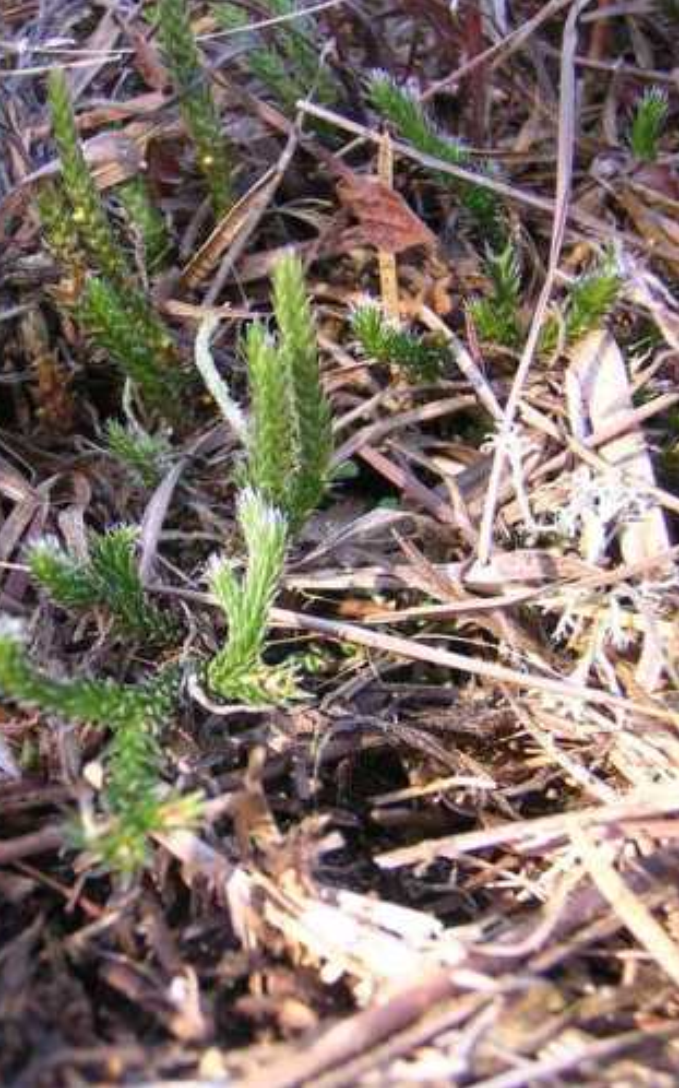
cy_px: 544
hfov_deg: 19.7
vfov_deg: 31.1
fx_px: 1955
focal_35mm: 66
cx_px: 274
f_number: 3.4
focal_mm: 8.1
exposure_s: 1/44.1
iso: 100
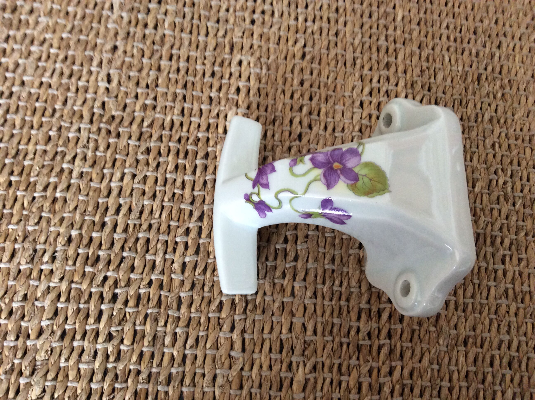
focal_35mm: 32
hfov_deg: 56.9
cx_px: 268
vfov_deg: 44.1
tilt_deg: -72.5
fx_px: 494
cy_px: 200
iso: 160
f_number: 2.4
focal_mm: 3.3
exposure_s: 1/25
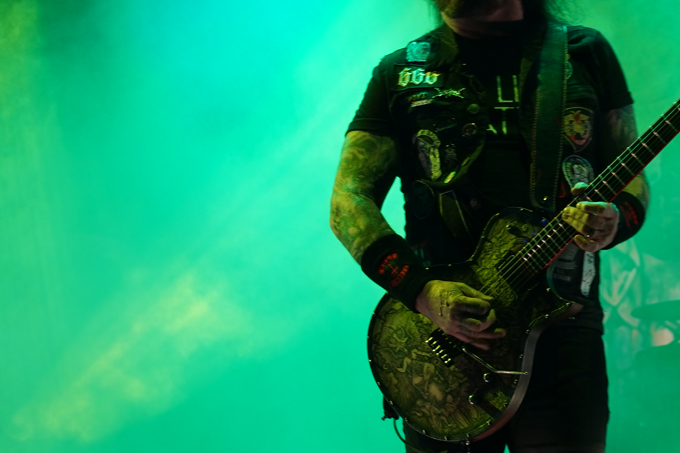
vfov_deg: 10.2
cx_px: 584
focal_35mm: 134
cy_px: 200
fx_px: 2531
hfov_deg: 15.2
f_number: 4
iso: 250
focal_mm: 46
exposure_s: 1/100
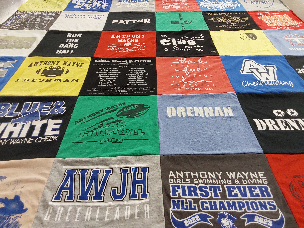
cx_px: 152
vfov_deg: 49.7
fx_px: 246
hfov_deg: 63.4
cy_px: 114
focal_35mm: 28
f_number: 1.9
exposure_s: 1/60
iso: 160
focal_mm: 2.91
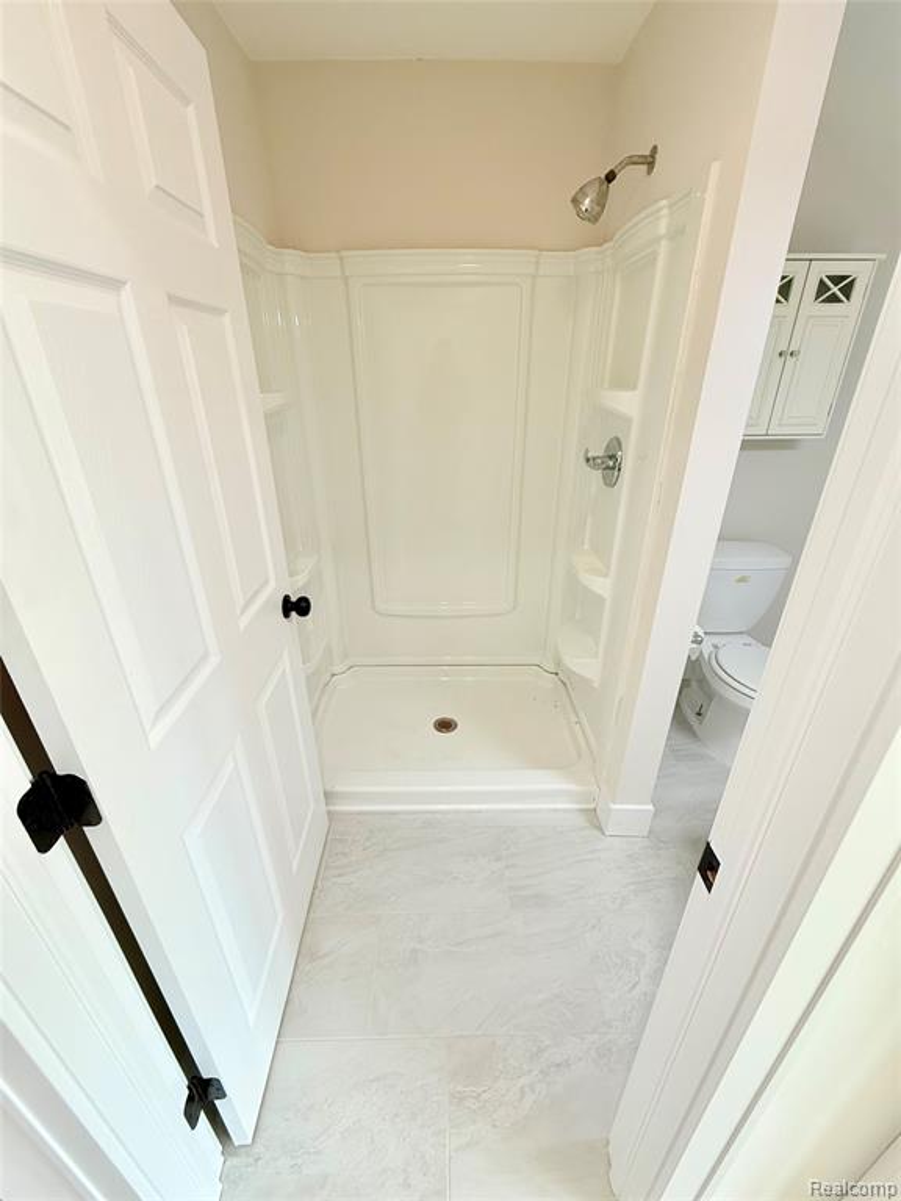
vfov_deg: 102.1
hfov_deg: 85.7
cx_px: 450
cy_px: 600
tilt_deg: -23.9
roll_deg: +0.2
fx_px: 486
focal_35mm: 14
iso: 160
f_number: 2.2
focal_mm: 2.22
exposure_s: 1/120
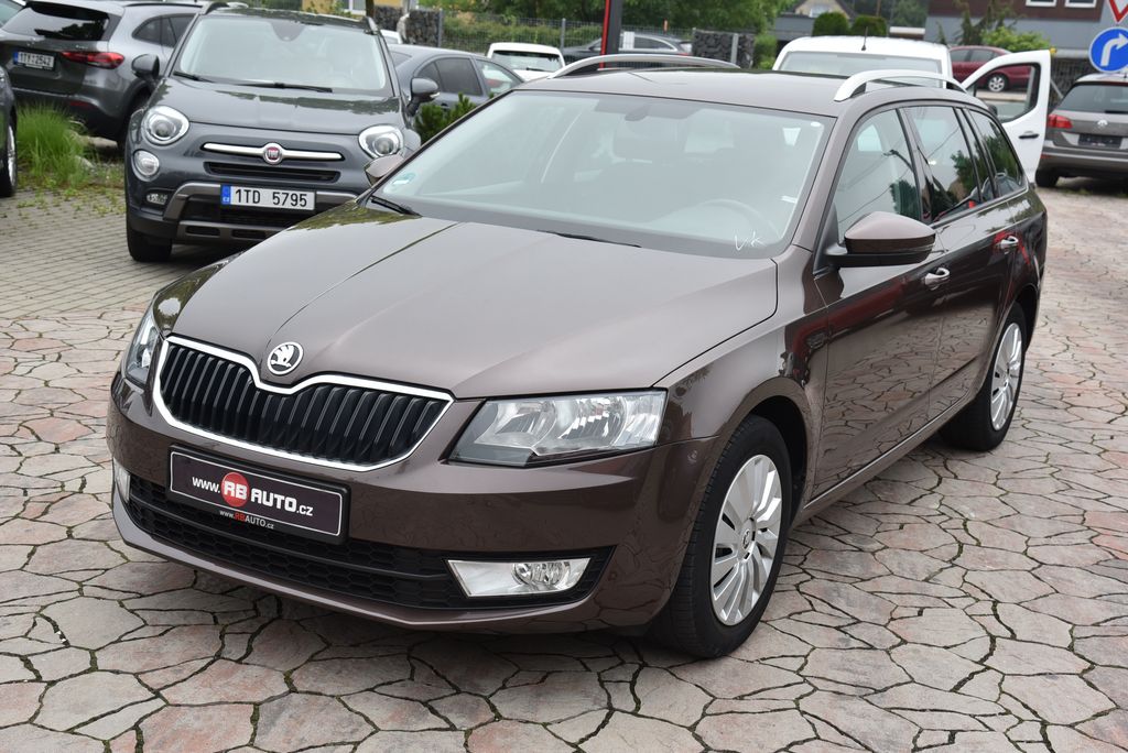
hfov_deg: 41.1
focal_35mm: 48
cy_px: 376
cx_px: 564
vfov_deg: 28.1
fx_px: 1505
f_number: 8
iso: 500
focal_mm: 48
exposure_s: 1/250
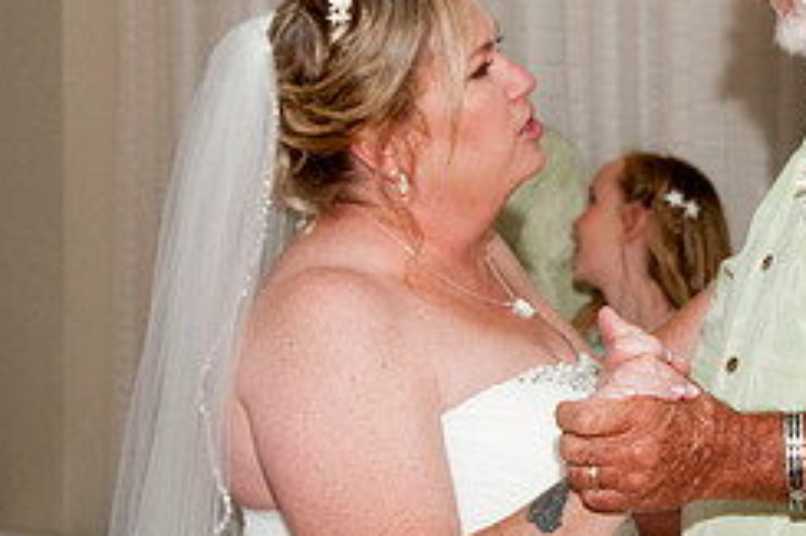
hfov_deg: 13.0
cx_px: 776
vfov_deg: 8.8
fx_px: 3490
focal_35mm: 156
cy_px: 219
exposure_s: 1/250
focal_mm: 44
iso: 400
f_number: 5.6
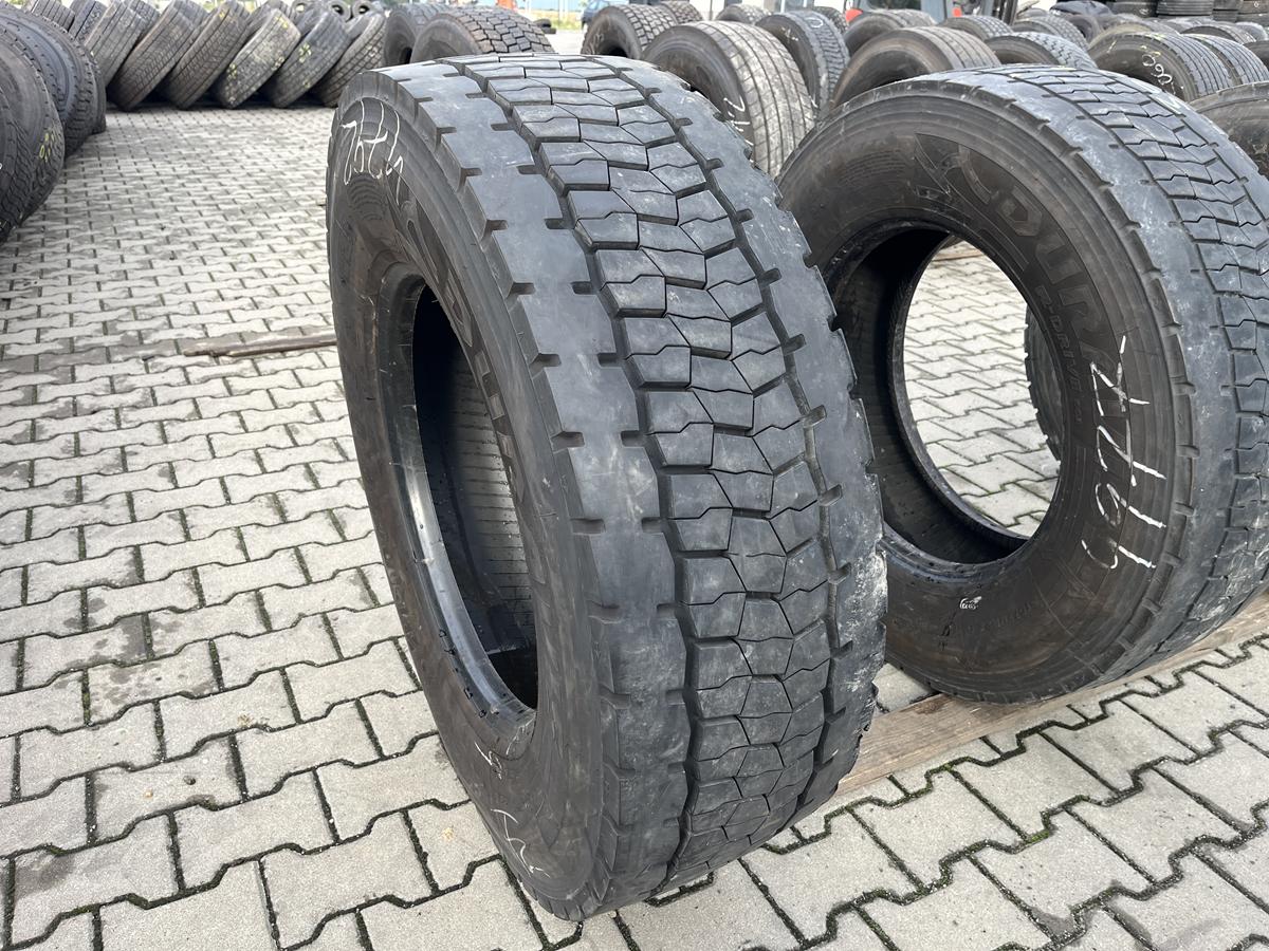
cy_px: 476
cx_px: 634
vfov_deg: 53.1
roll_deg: -1.7
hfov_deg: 67.3
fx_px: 953
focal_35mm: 26
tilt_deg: -24.4
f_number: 1.6
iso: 50
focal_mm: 5.1
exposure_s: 1/367
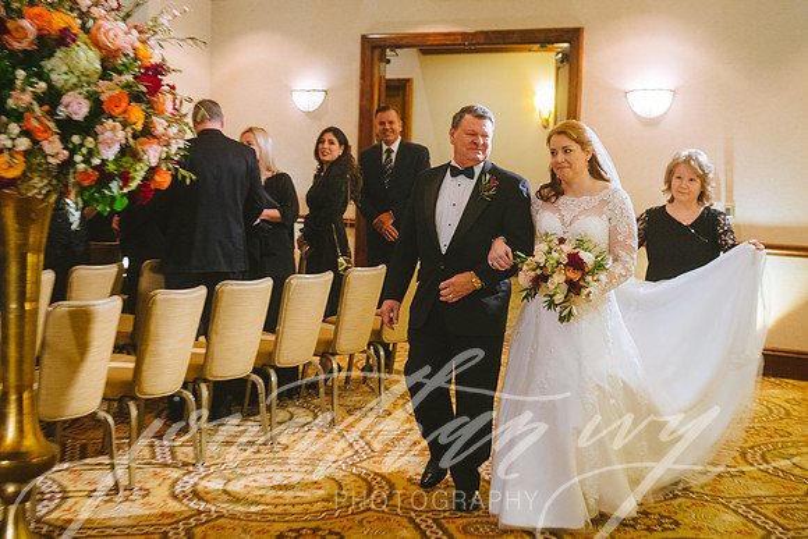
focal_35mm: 58
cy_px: 214
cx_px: 377
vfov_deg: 23.4
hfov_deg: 34.5
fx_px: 1301
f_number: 2.8
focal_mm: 48
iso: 2200
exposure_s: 1/125
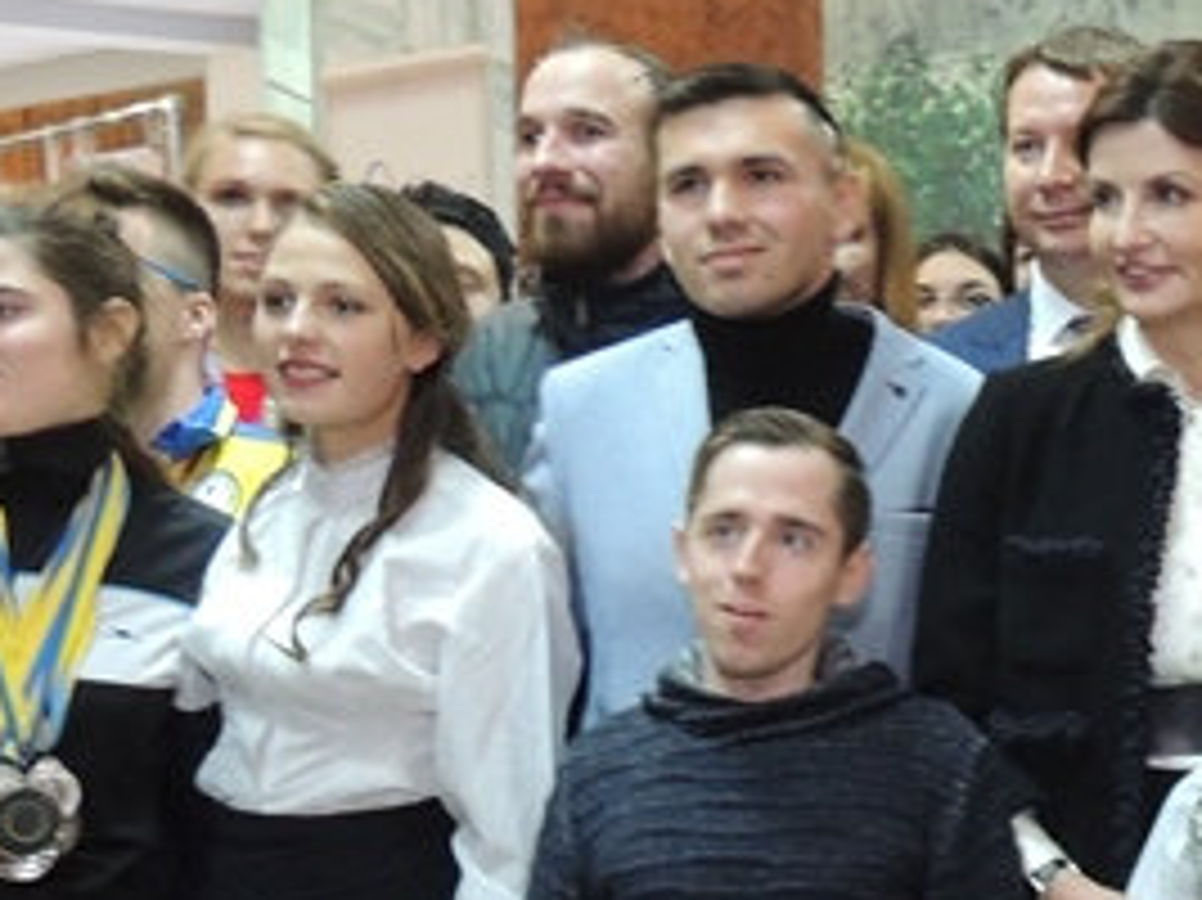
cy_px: 765
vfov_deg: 16.2
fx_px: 3124
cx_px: 1103
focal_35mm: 90
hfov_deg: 21.3
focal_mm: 5.3
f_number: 3.1
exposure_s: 1/13
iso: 400
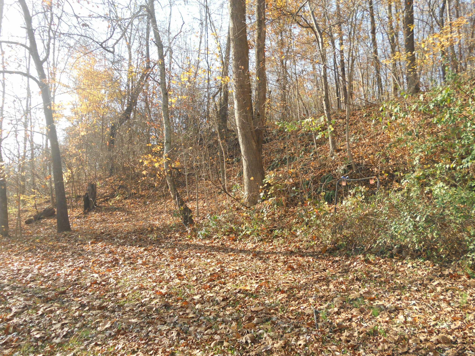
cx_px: 238
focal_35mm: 32
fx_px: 439
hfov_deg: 56.8
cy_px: 178
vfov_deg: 44.2
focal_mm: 5.8
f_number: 3.5
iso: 80
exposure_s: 1/160
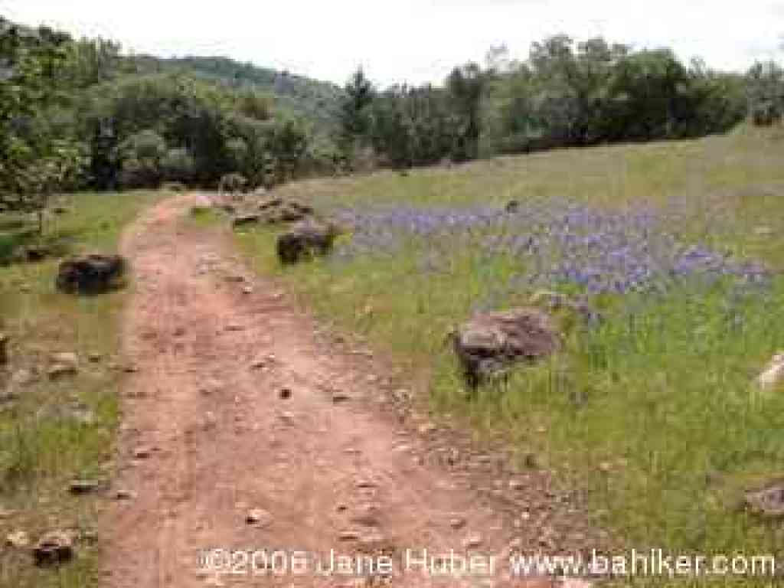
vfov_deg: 41.8
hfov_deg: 54.0
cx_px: 392
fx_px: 770
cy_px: 294
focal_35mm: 34
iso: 100
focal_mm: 8.9
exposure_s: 1/259
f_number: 5.6
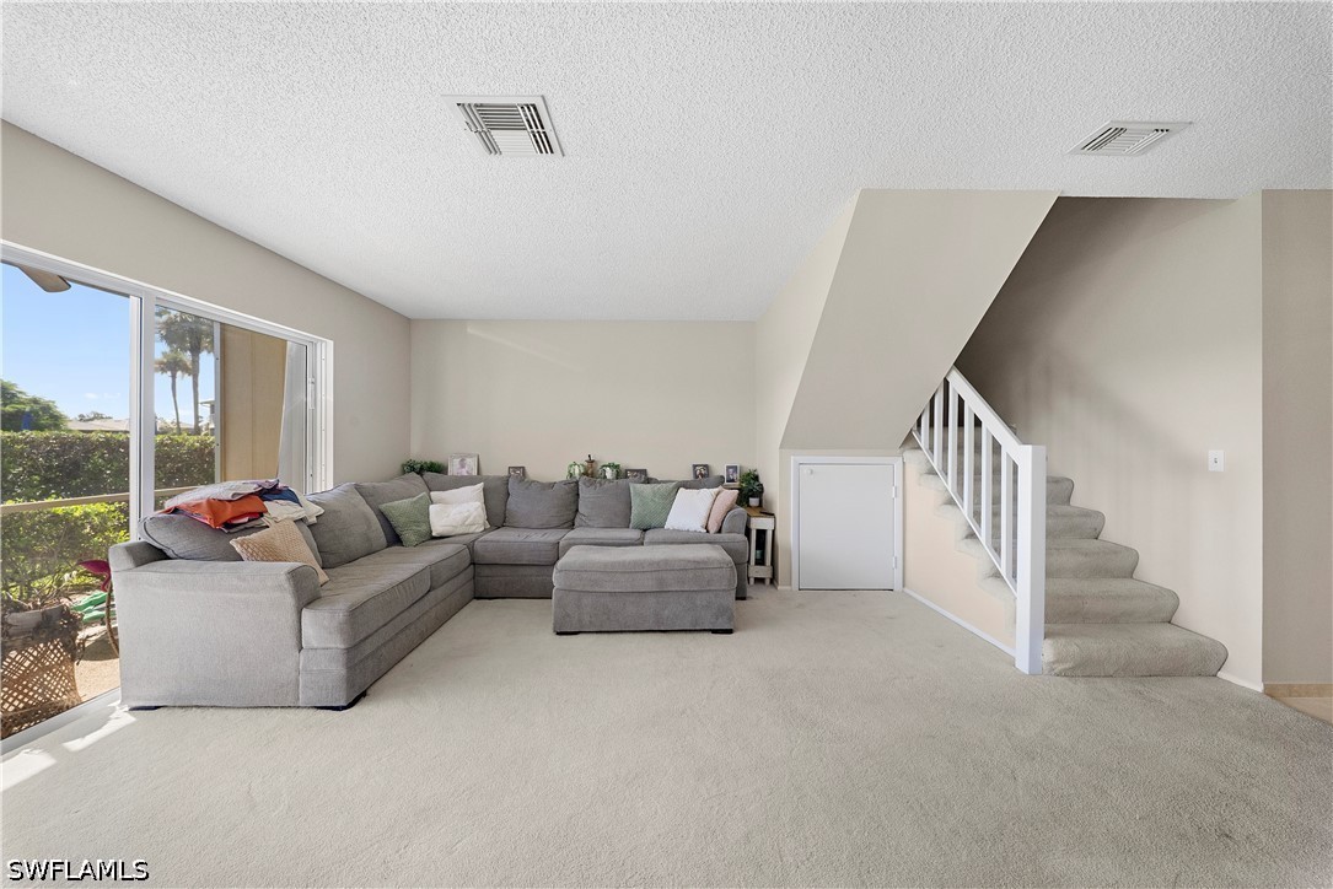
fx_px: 444
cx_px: 666
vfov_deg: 90.0
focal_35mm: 12
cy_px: 444
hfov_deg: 112.6
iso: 2000
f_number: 11
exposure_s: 1/15
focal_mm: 12
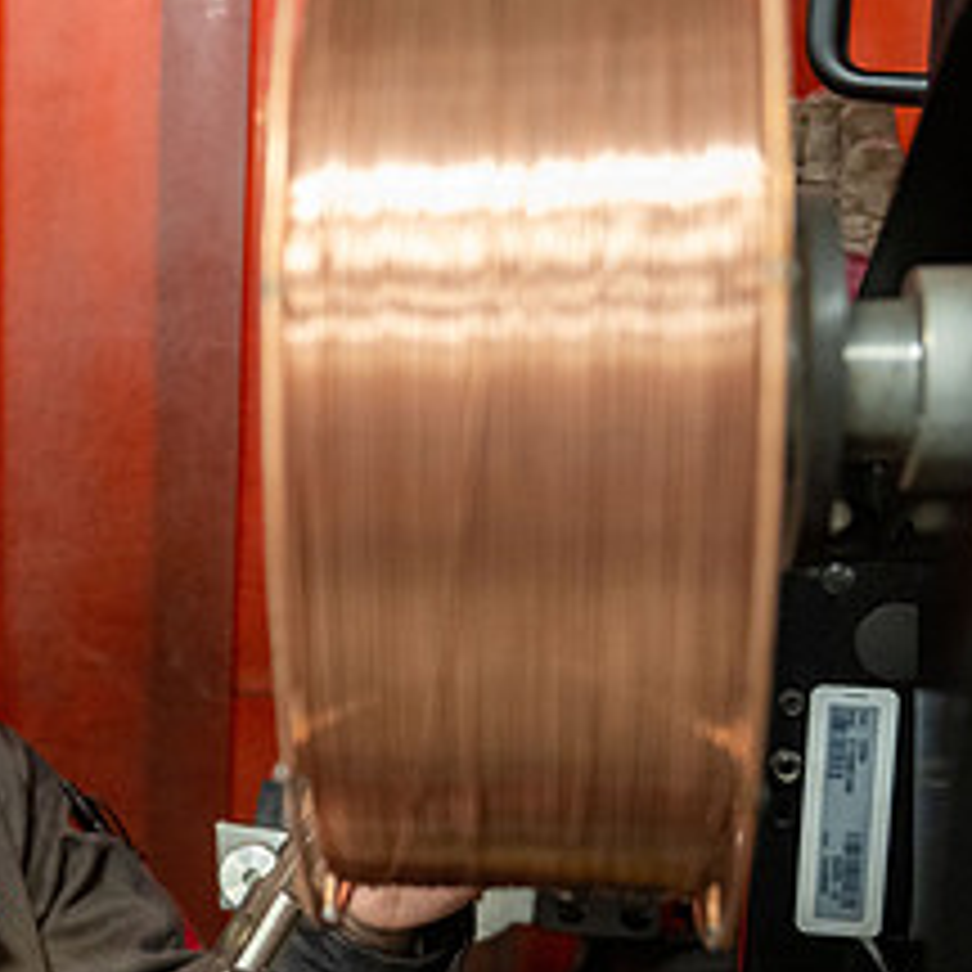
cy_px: 637
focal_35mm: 64
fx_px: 2033
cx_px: -40
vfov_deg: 26.8
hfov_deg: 25.3
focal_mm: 28
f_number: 2.8
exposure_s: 1/320
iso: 2500
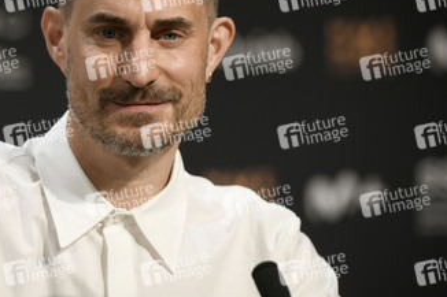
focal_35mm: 256
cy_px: 99
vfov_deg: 5.4
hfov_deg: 8.0
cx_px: 139
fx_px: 3177
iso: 1600
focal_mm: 185
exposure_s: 1/320
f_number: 4
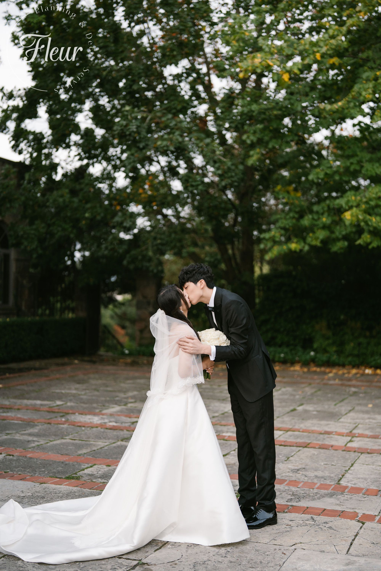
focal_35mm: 50
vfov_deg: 39.6
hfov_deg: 27.0
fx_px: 794
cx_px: 190
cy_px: 286
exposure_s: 1/1250
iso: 400
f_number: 1.4
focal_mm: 50
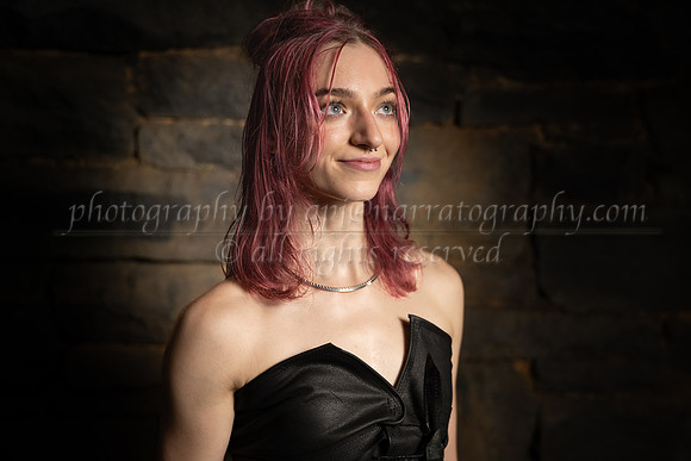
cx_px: 346
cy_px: 230
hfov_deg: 46.4
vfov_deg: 31.9
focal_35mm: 42
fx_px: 806
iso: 400
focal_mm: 42
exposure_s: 1/400
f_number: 2.8
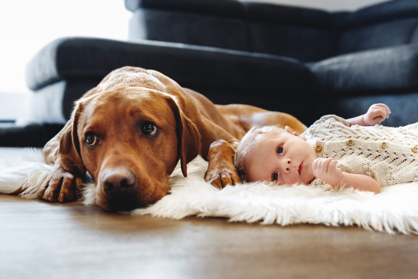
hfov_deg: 48.5
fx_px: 464
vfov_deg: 33.4
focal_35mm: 40
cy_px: 140
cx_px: 209
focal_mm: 40
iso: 1250
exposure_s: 1/125
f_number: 3.5
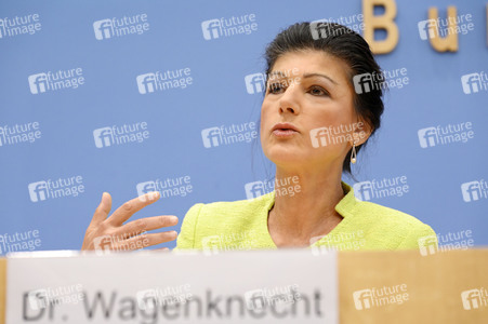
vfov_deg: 14.2
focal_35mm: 96
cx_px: 244
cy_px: 162
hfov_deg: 21.3
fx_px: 1300
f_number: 5.6
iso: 5000
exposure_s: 1/500
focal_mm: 96
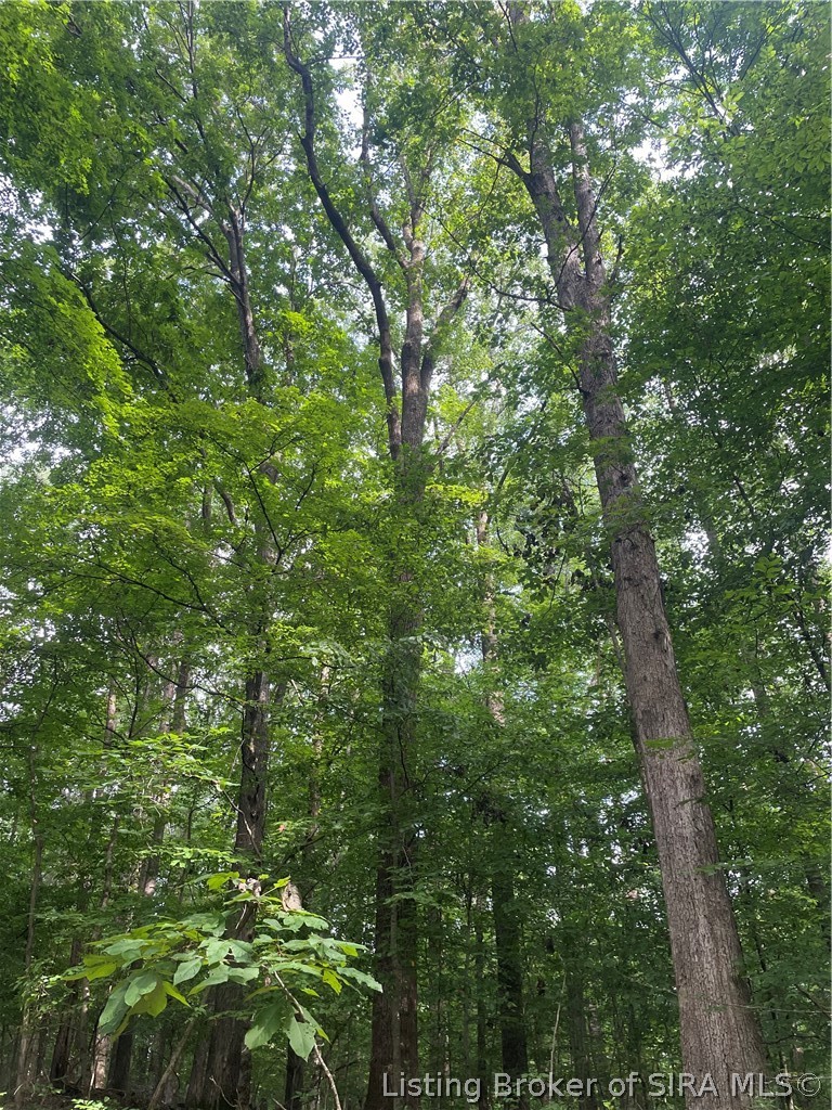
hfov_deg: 53.1
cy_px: 555
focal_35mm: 26
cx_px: 416
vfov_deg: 67.3
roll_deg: +2.0
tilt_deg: +36.9
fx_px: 833
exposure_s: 1/121
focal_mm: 4.2
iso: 80
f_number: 1.6
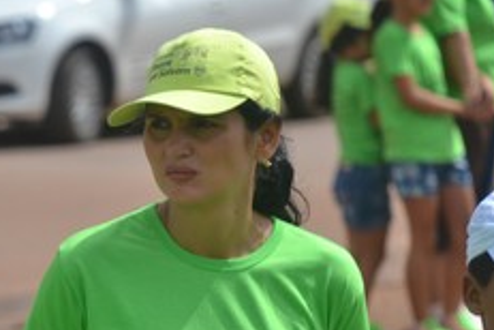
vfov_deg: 3.5
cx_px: 148
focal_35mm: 394
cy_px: 285
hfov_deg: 5.2
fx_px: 5406
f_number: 6.3
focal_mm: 135
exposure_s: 1/640
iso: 100
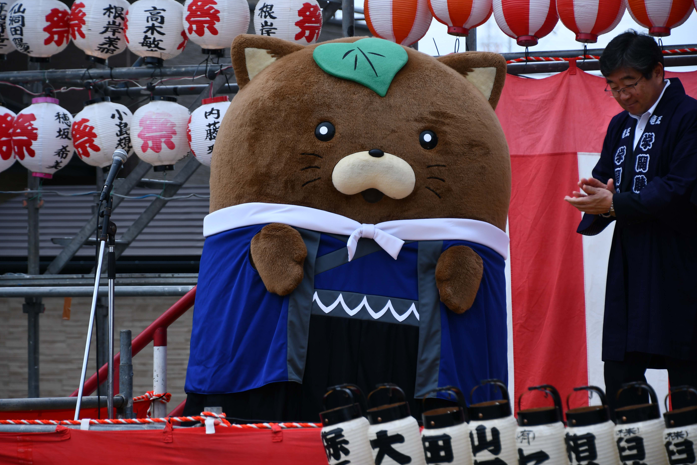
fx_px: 3930
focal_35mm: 203
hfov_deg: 10.1
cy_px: 232
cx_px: 349
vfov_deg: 6.8
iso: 125
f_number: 6.3
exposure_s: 1/250
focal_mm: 135
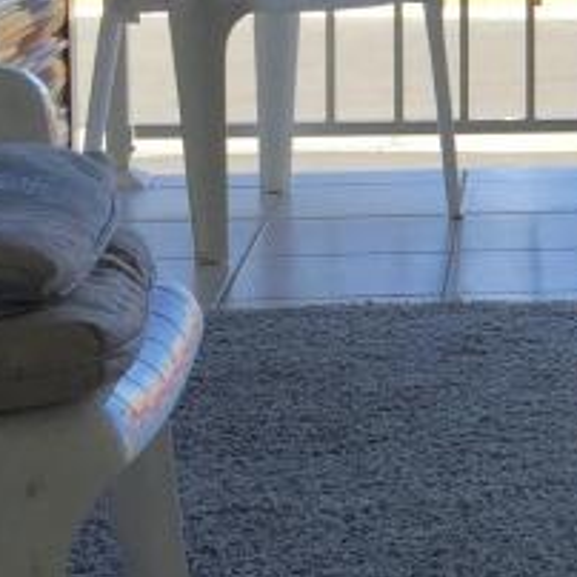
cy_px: 86
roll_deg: -1.2
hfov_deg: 12.2
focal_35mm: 130
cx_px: 1077
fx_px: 2452
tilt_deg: -7.7
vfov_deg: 13.3
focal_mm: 4.15
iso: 32
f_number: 2.2
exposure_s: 1/373
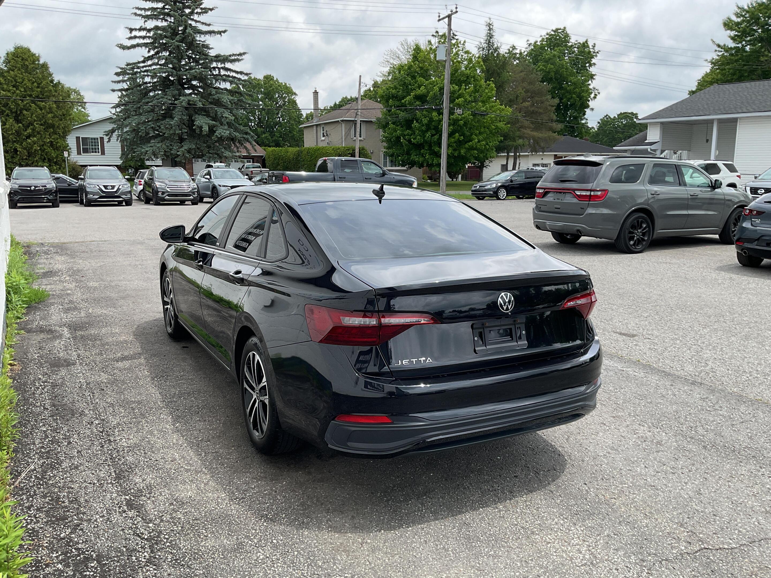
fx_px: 646
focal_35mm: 29
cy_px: 289
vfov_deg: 48.2
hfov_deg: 61.7
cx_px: 386
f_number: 1.8
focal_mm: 3
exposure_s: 1/944
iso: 16
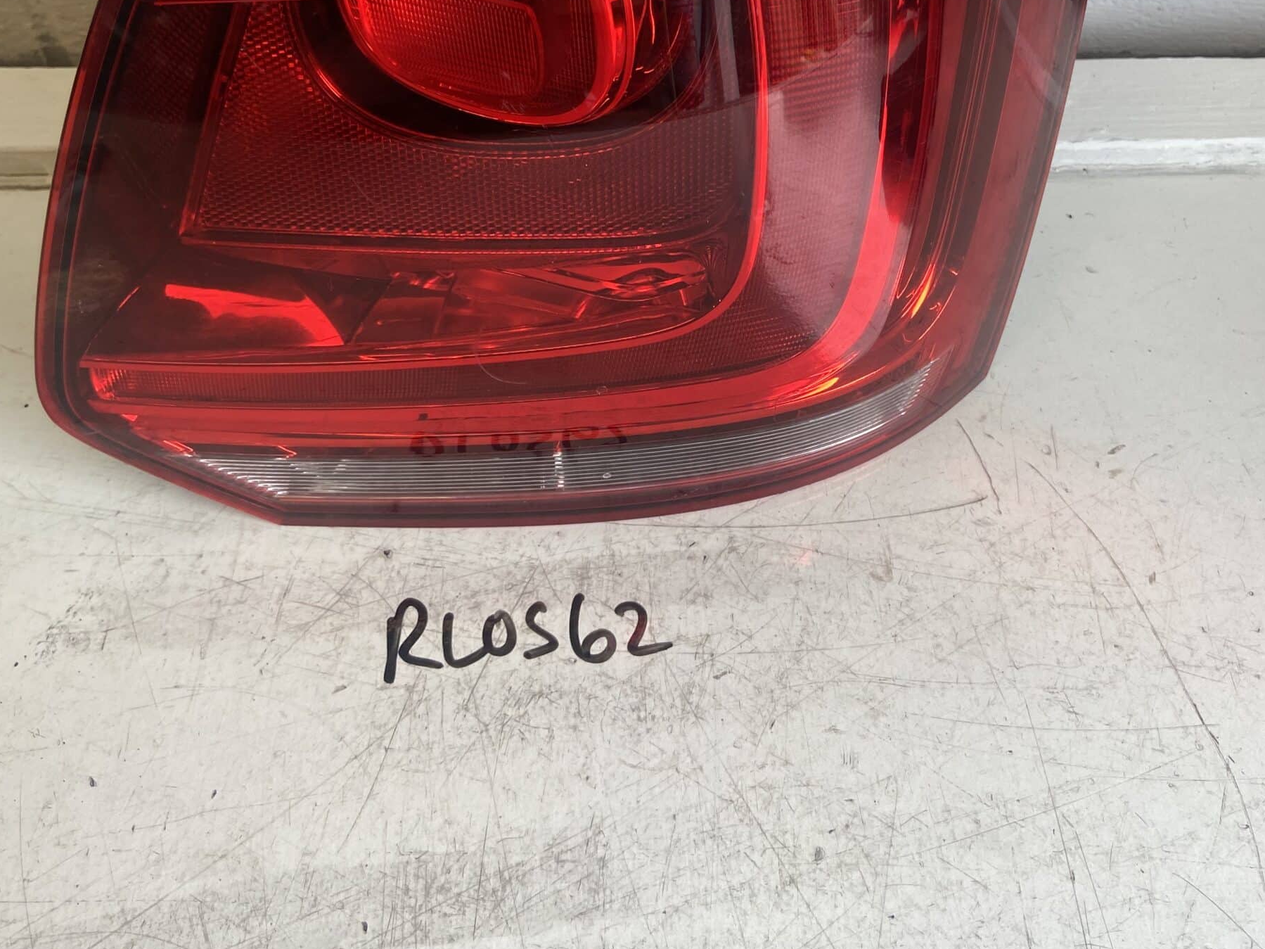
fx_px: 1352
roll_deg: -0.4
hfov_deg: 50.1
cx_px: 627
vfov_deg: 37.3
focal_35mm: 37
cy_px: 193
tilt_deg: -43.3
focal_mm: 4.25
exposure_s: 1/100
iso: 50
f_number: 1.8
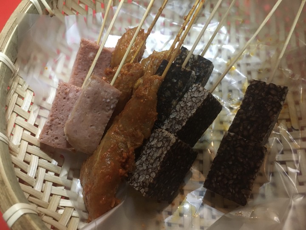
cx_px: 153
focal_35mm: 29
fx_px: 256
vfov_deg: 48.2
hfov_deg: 61.7
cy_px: 115
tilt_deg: -60.3
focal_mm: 4.15
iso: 200
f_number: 2.2
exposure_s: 1/30
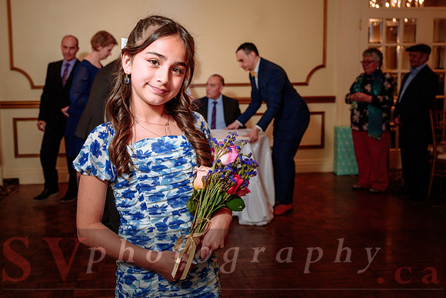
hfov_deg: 50.0
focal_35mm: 38
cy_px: 125
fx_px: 476
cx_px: 184
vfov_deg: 34.7
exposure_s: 1/200
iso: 500
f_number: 4.5
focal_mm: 32.5
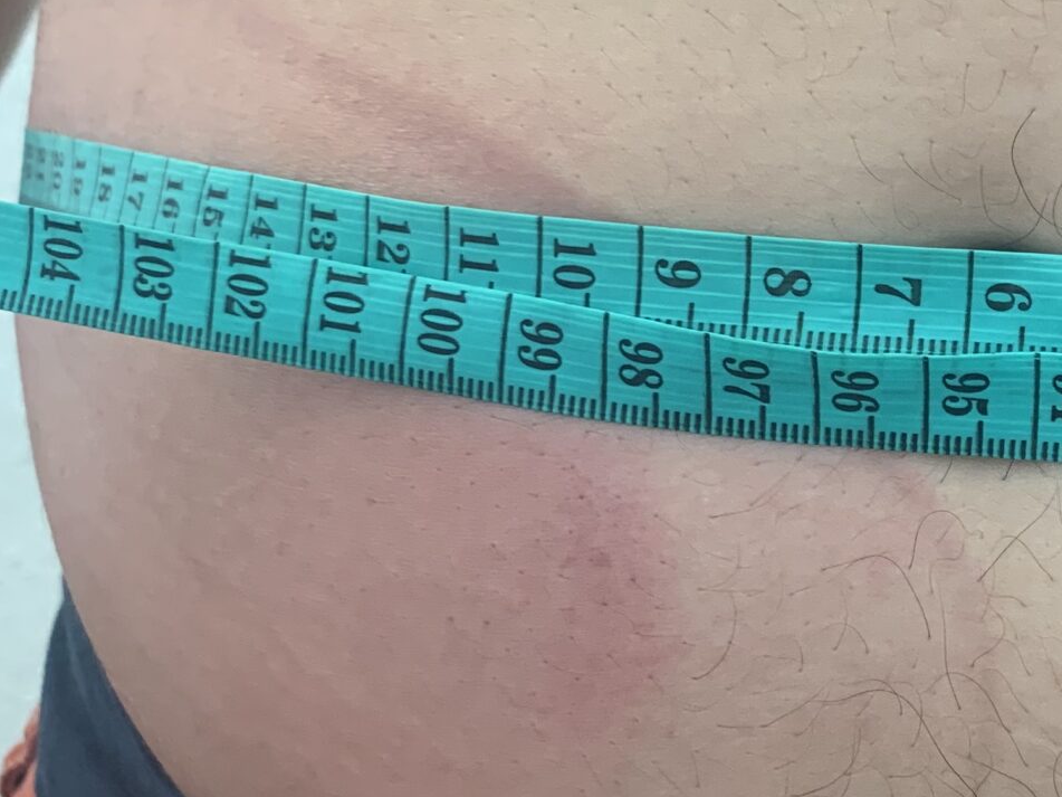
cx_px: 1142
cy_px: 244
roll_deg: -1.4
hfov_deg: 25.9
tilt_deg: -5.1
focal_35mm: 70
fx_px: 2147
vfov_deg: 20.9
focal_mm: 4.25
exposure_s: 1/64
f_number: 1.8
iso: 100
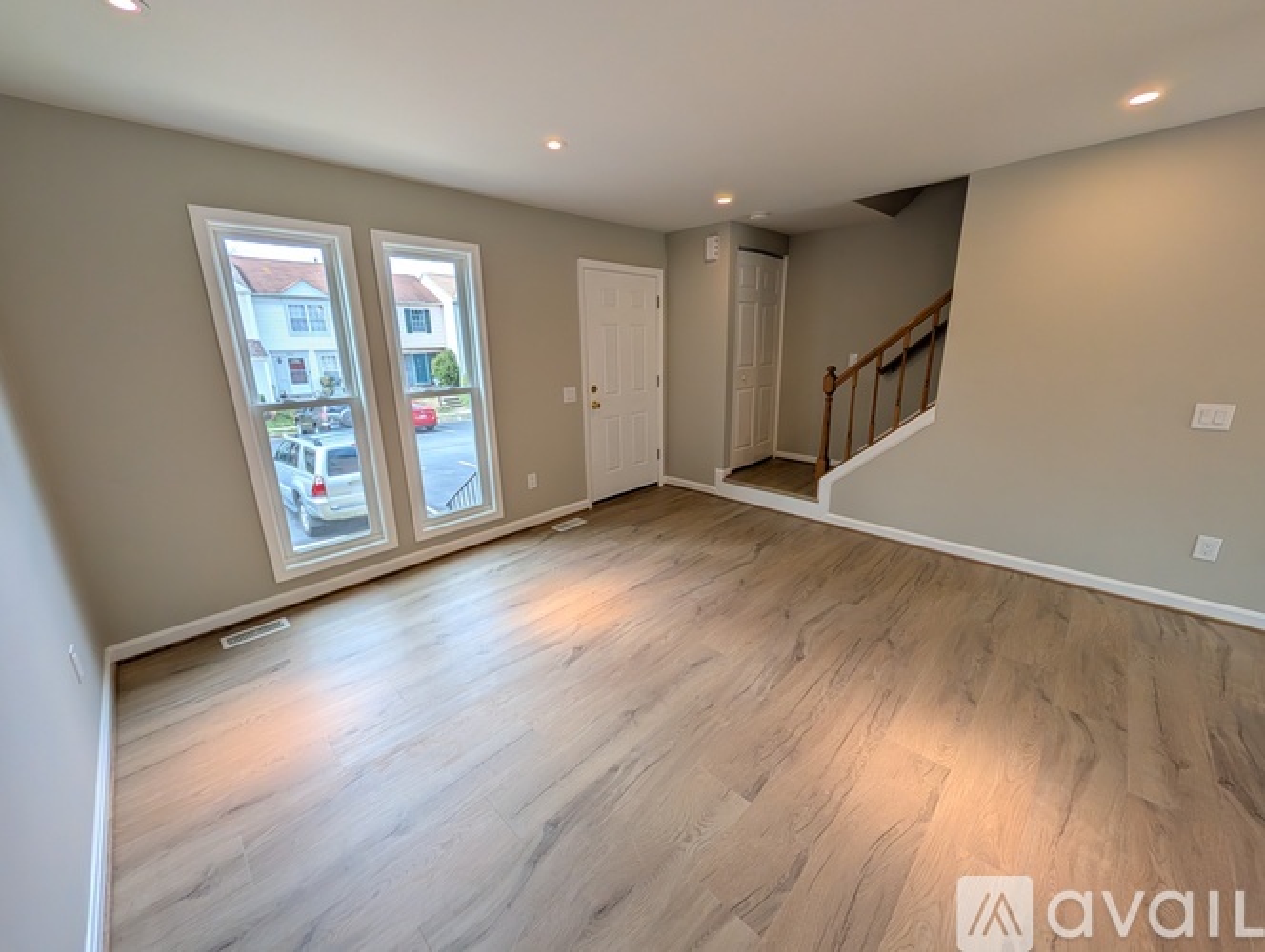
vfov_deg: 94.6
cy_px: 476
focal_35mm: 12
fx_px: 439
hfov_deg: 110.5
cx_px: 632
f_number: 1.7
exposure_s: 1/447
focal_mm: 2.02
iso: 73
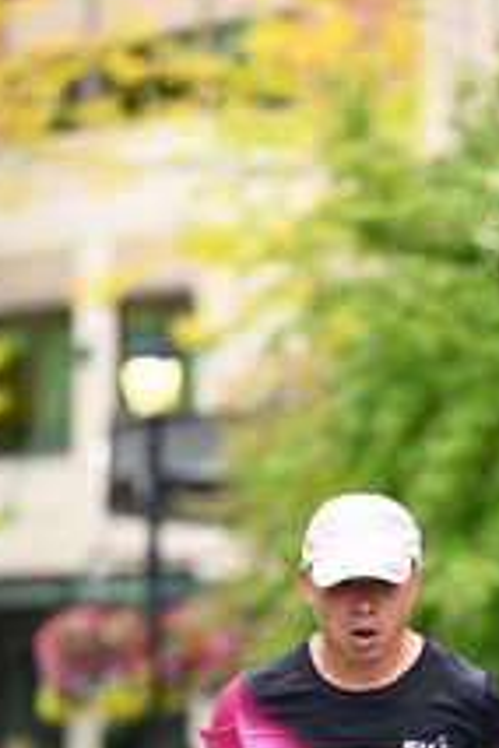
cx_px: 508
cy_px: 737
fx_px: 6965
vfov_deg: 6.1
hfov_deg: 4.1
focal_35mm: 335
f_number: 2.8
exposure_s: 1/2000
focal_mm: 130
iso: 1000
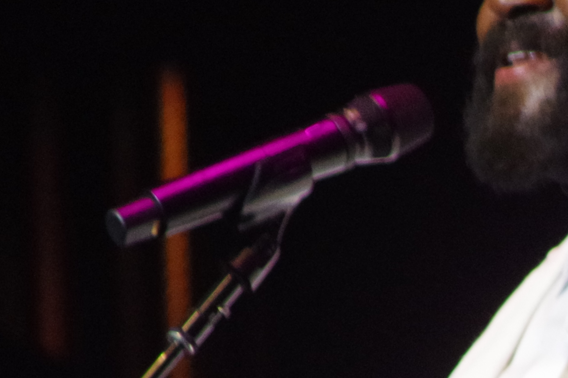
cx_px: 809
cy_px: 456
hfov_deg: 0.9
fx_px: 35755
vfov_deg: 0.6
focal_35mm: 2268
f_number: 8
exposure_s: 1/125
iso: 3200
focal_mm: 322
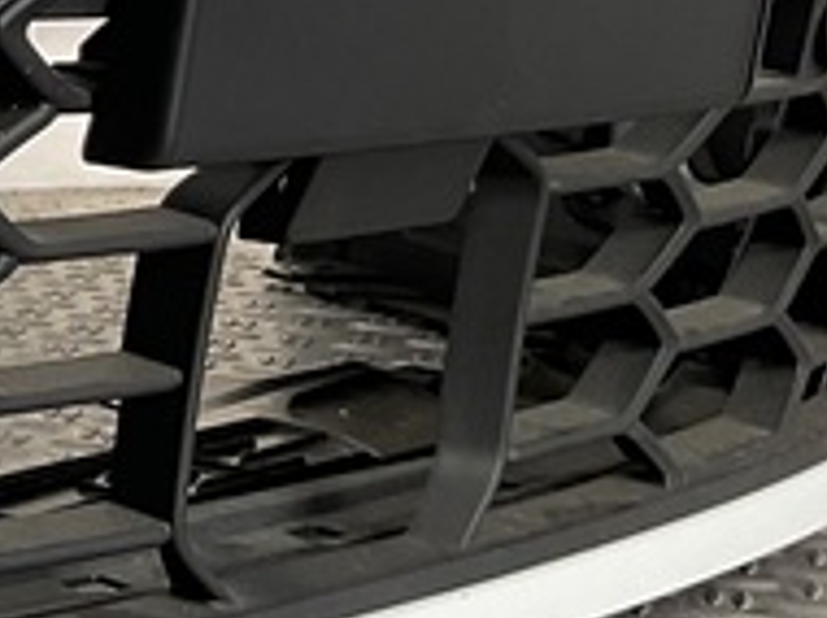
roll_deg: -3.0
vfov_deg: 9.6
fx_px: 3675
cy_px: 196
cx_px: -1088
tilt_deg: -9.3
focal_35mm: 154
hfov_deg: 11.0
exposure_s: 1/280
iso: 16
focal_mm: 3
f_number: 1.8
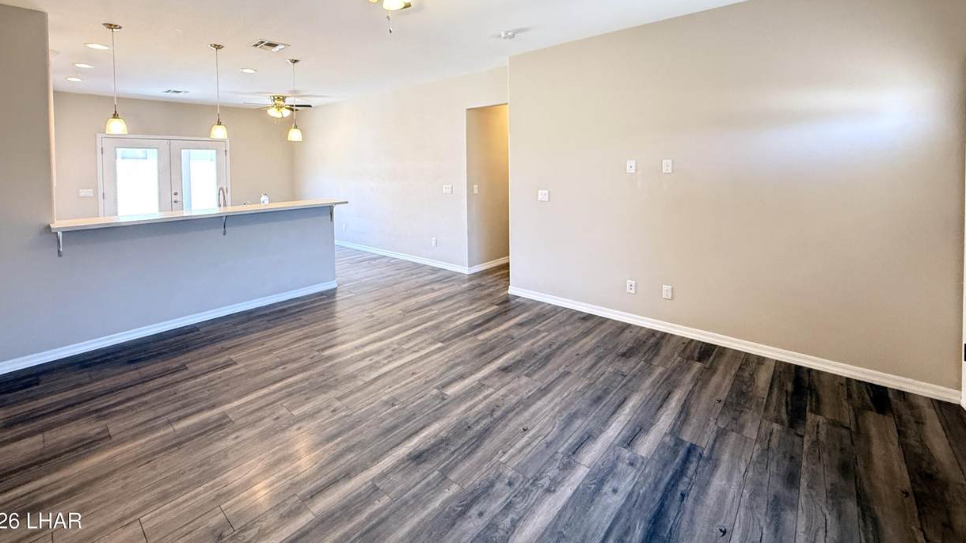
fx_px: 410
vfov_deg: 65.1
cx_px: 462
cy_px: 176
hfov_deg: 99.3
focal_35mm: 16
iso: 400
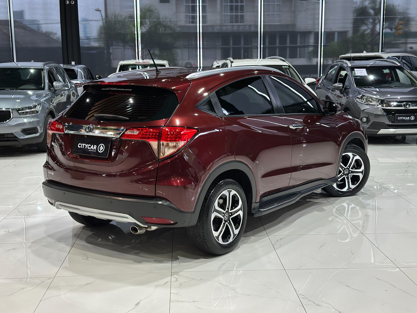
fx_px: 578
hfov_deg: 39.7
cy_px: 156
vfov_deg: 30.3
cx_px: 208
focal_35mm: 48
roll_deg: +0.4
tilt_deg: -9.5
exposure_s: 1/120
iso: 250
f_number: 1.78
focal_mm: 6.86
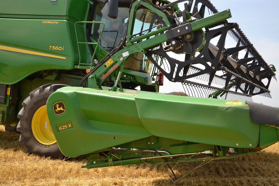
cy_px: 93
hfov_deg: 43.6
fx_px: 349
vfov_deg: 29.9
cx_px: 140
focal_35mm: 45
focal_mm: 30
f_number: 5.6
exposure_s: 1/3200
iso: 800
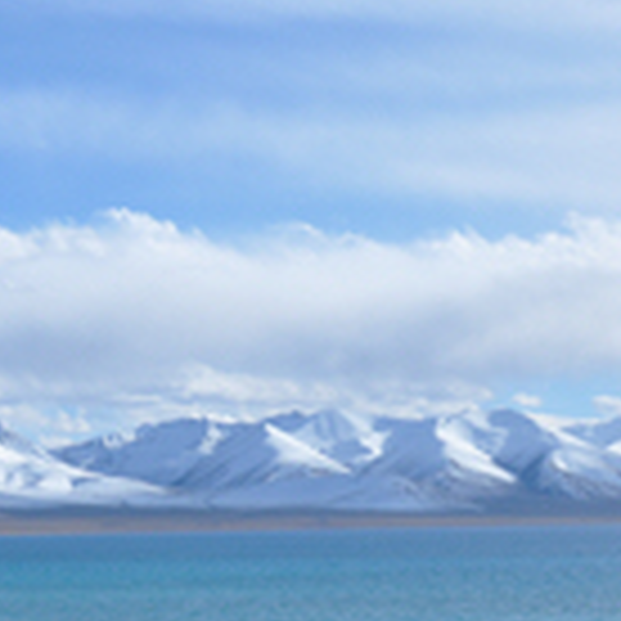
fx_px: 2557
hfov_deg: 13.7
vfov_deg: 13.7
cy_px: 562
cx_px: 38
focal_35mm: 126
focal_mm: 26
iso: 200
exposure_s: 1/320
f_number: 9
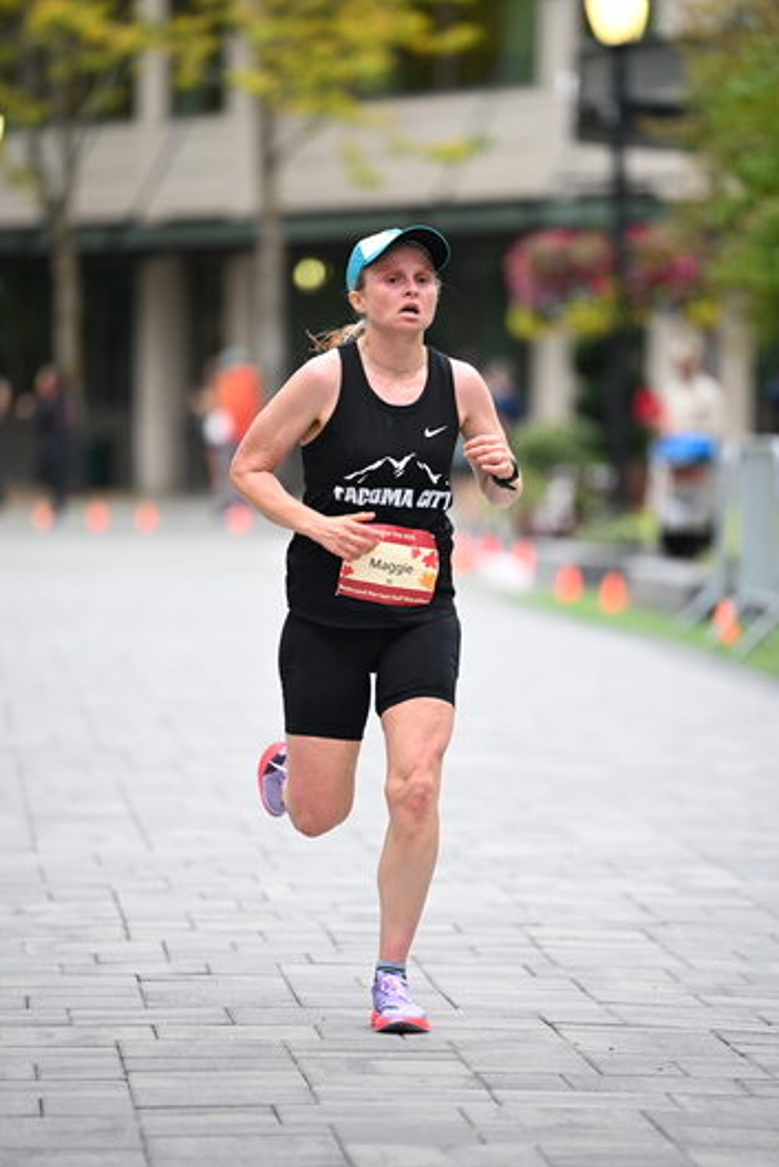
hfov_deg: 6.6
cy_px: 569
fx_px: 6746
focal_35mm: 208
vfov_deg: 9.9
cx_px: 396
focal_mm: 200
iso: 1600
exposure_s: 1/800
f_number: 2.8
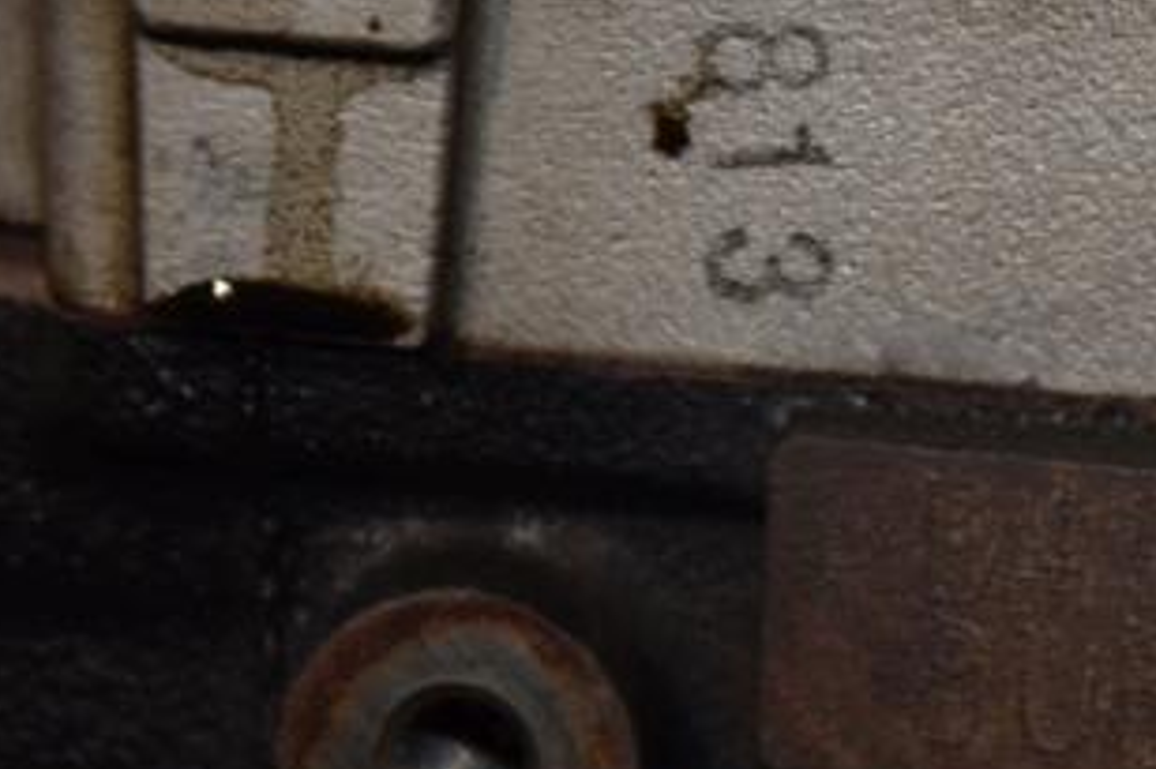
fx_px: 9852
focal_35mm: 307
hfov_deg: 6.7
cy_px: 615
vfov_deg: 4.5
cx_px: 1096
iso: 800
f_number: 5.6
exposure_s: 1/60
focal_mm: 105
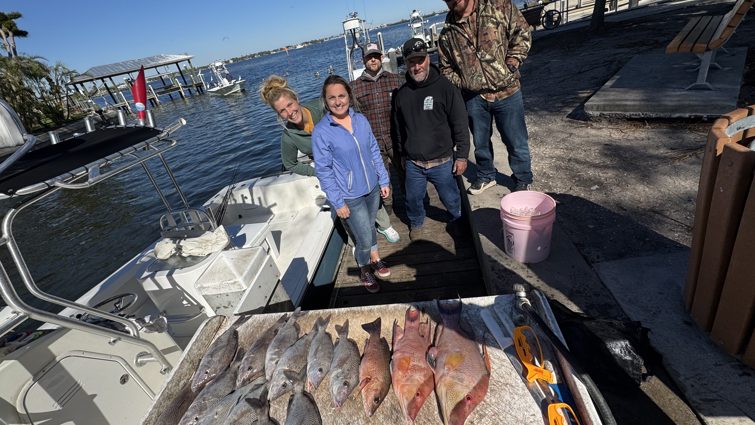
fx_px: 320
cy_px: 194
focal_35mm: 16
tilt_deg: -28.2
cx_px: 382
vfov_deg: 67.0
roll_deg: +13.6
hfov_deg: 99.4
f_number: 2.2
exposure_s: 1/2273
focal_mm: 2.22
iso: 40
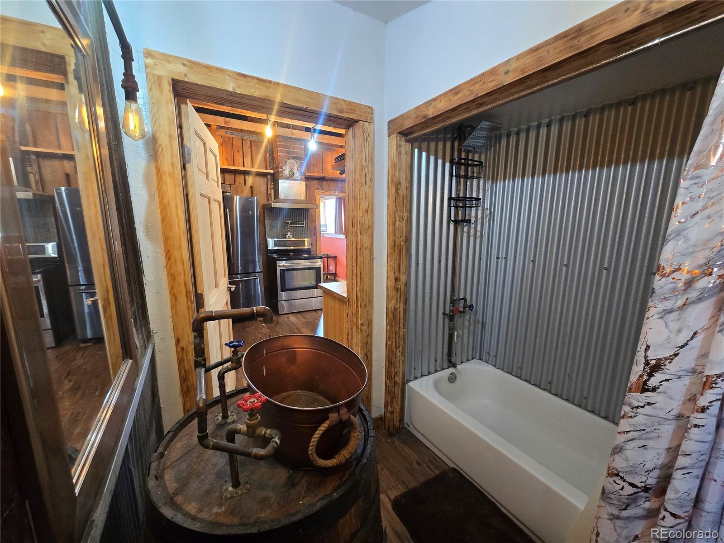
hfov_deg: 106.2
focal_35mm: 13
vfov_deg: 89.9
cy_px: 272
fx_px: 272
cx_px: 362
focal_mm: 2.2
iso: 320
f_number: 2.2
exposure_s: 1/60
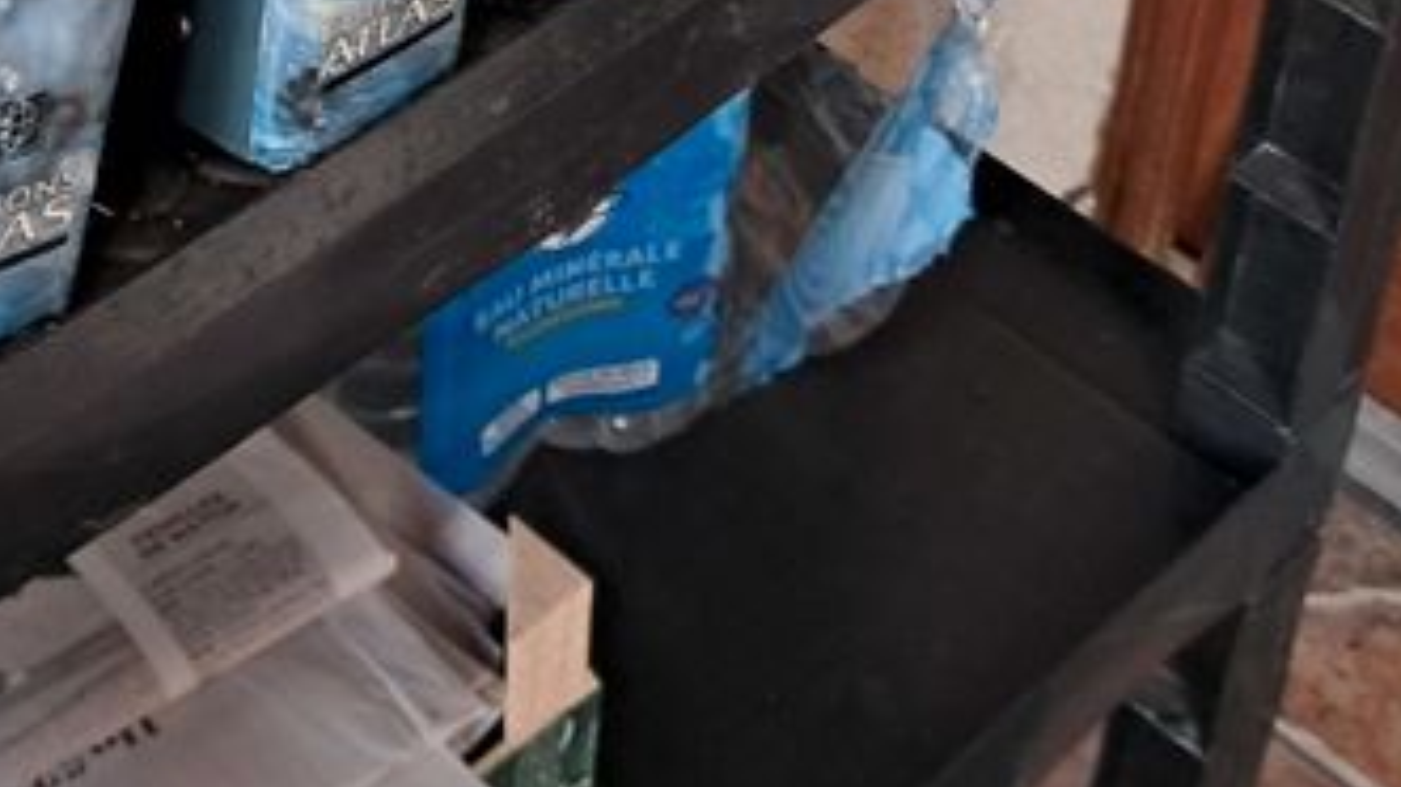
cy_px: -495
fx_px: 3305
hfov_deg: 23.3
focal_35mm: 89
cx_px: 135
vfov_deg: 12.7
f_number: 1.8
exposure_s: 1/60
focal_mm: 4
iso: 320
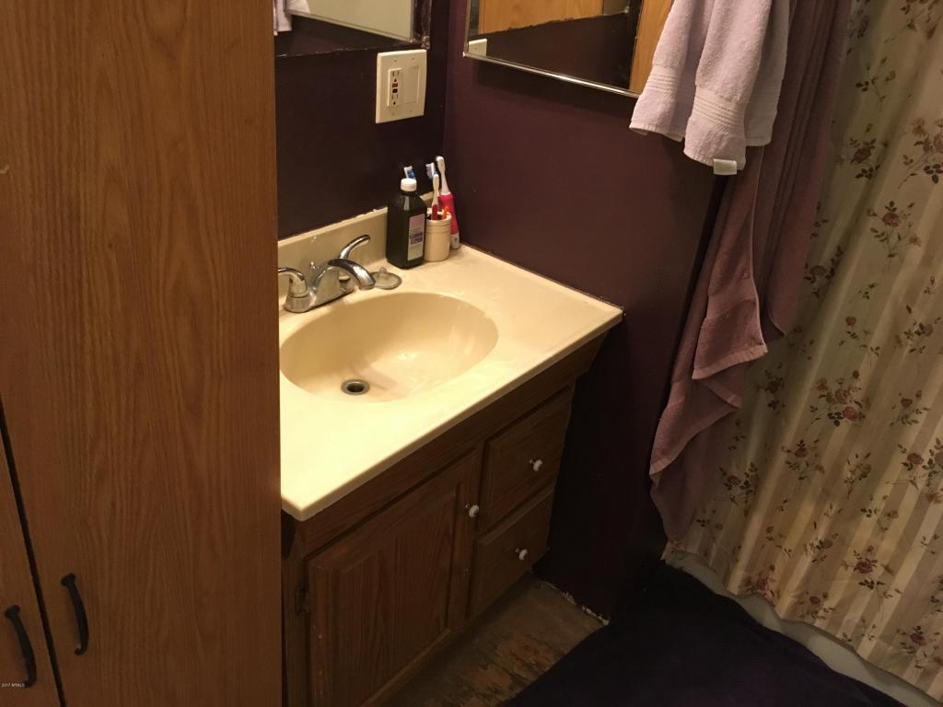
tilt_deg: -29.9
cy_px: 354
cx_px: 472
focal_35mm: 29
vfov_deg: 48.2
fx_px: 790
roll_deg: -4.8
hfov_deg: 61.7
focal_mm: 4.15
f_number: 2.2
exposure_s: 1/30
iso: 250
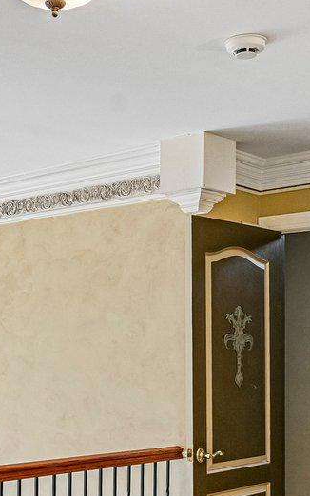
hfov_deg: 20.7
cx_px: 54
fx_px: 839
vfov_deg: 32.5
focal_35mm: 62
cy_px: 352
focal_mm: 15.5
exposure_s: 1/60
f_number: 8
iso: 800
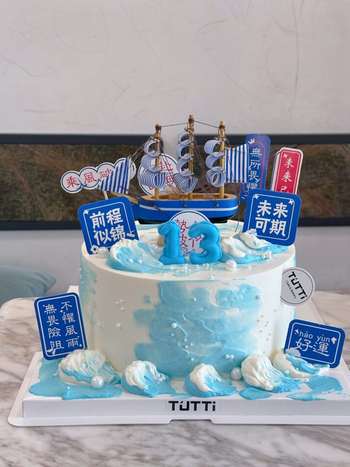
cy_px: 233
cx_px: 184
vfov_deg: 36.8
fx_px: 701
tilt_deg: -15.2
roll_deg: -1.0
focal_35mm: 52
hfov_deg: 28.0
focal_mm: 6.86
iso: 125
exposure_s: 1/50
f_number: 1.78
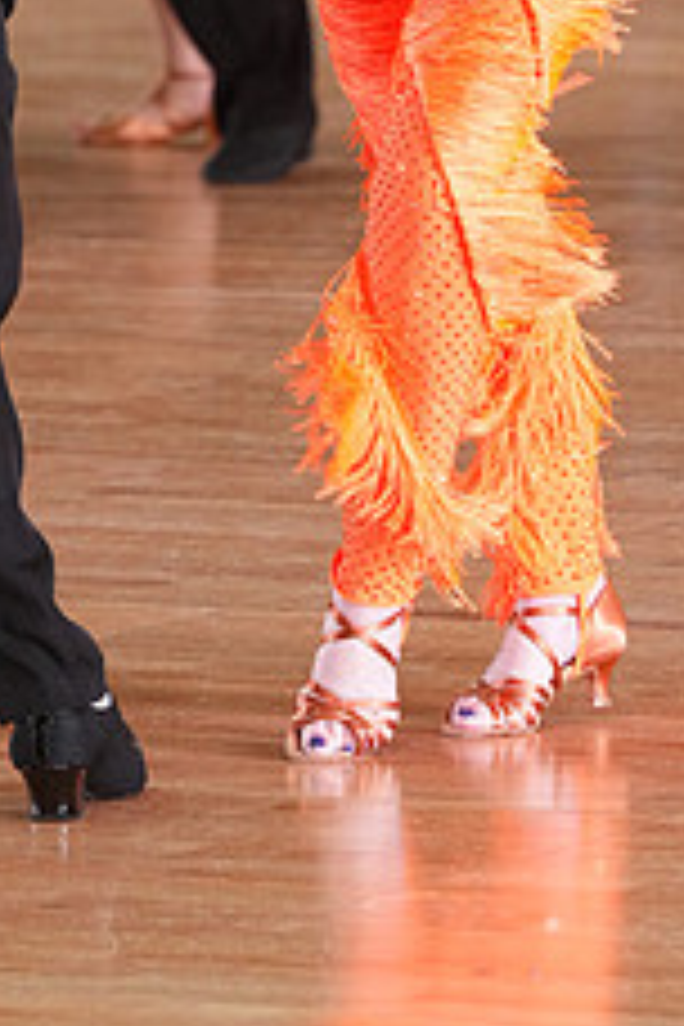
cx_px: 241
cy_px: -225
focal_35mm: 481
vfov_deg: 4.3
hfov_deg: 2.9
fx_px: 13707
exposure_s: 1/200
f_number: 5
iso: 2500
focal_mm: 189
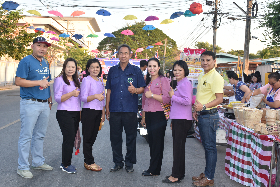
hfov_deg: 42.7
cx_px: 139
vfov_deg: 29.2
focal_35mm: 46
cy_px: 95
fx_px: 358
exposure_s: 1/125
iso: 220
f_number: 5.6
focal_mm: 30
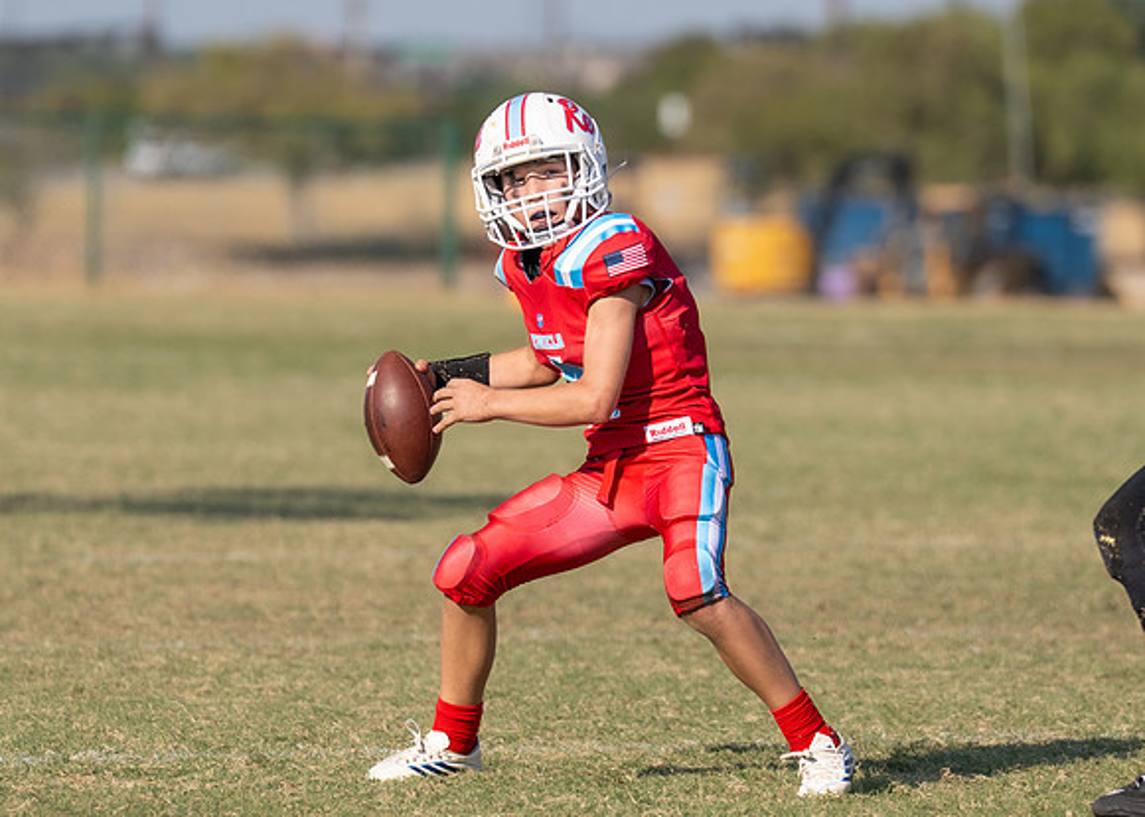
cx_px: 539
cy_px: 321
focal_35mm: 440
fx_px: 14310
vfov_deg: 3.3
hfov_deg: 4.6
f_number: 3.2
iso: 125
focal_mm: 200
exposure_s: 1/3200
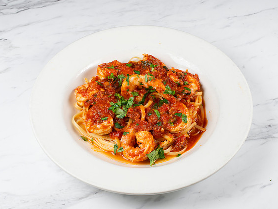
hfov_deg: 31.7
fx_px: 490
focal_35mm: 61
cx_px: 145
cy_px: 111
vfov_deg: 24.0
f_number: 10
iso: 200
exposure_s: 1/200
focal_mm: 50
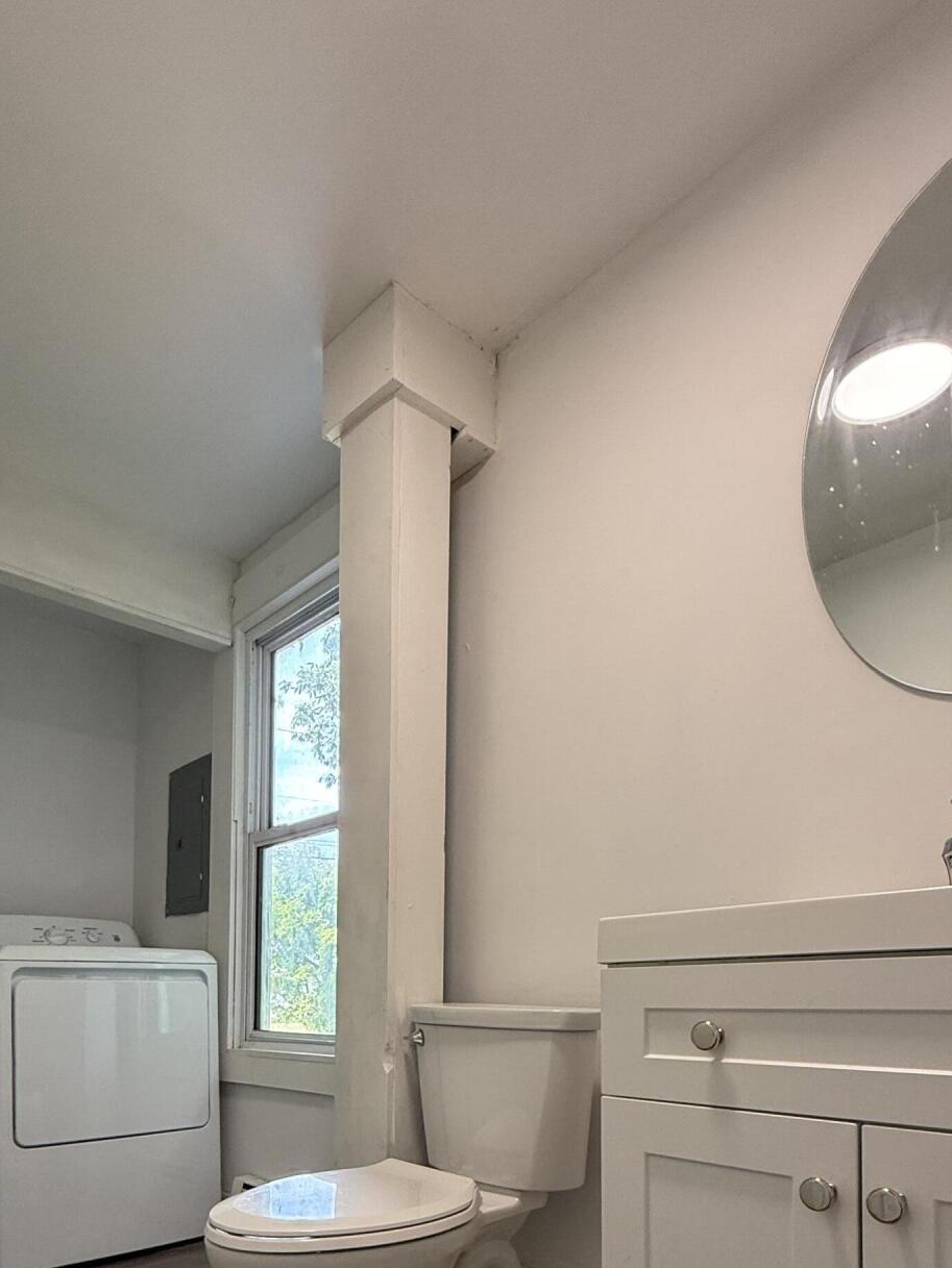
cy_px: 992
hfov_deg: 58.6
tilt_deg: +1.9
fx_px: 843
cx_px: 397
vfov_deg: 67.8
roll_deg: -1.6
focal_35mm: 23
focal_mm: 2.22
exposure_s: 1/99
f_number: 2.2
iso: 200
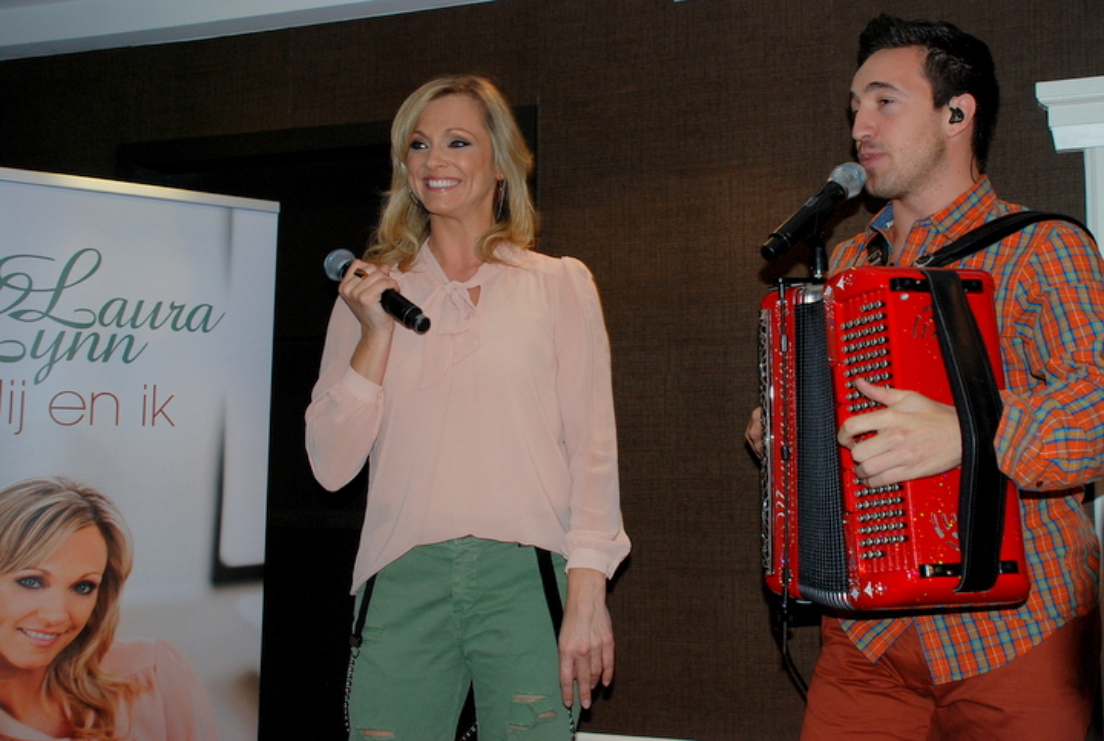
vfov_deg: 37.0
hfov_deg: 53.0
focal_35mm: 36
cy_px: 370
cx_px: 552
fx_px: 1106
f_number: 4
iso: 320
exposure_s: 1/60
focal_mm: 24
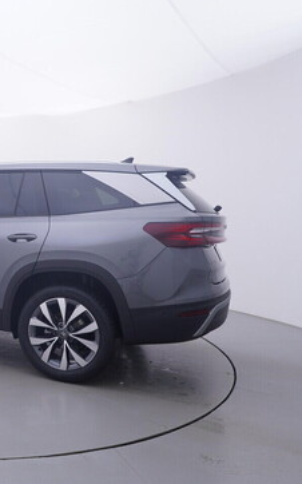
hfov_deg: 31.3
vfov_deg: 55.6
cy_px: 241
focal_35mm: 35
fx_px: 458
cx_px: -50
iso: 200
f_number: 5
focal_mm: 15
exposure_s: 1/80
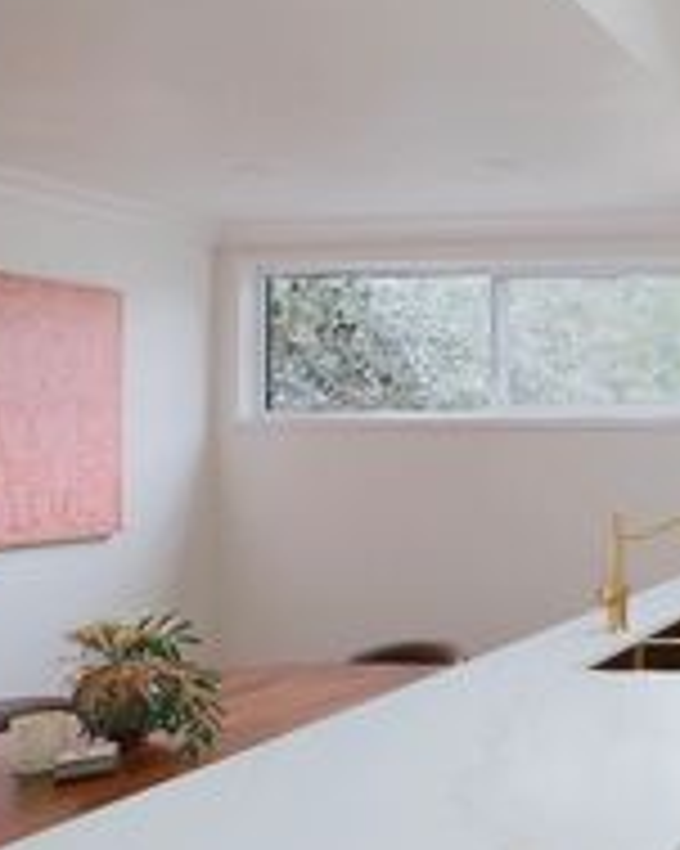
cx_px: 991
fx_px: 881
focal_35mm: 35
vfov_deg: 51.5
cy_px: 389
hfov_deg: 28.9
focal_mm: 10
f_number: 4.5
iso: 320
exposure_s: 1/15
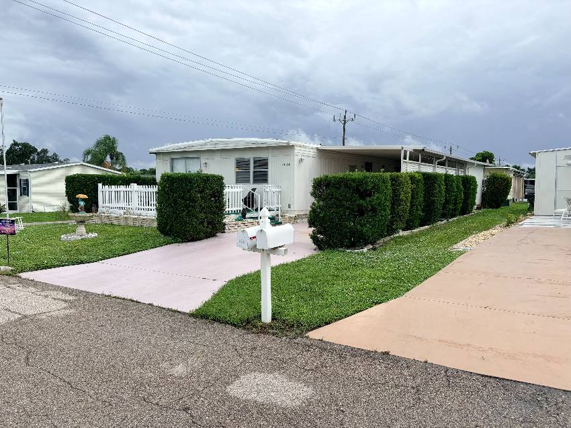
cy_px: 214
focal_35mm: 26
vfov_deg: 53.0
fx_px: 429
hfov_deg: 67.3
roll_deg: +0.0
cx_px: 286
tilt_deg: -3.2
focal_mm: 5.96
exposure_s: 1/4065
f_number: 1.6
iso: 50
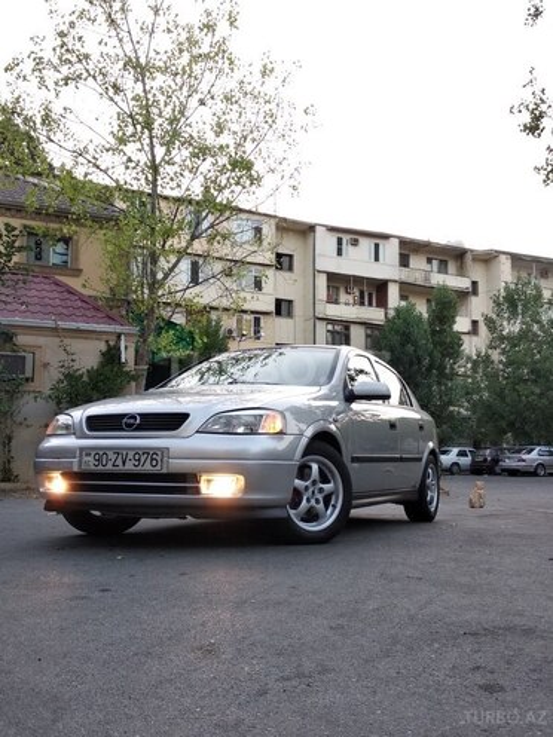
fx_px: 554
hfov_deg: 53.1
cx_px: 276
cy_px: 368
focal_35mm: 26
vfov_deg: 67.3
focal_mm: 3.81
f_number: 2.2
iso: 200
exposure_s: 1/50
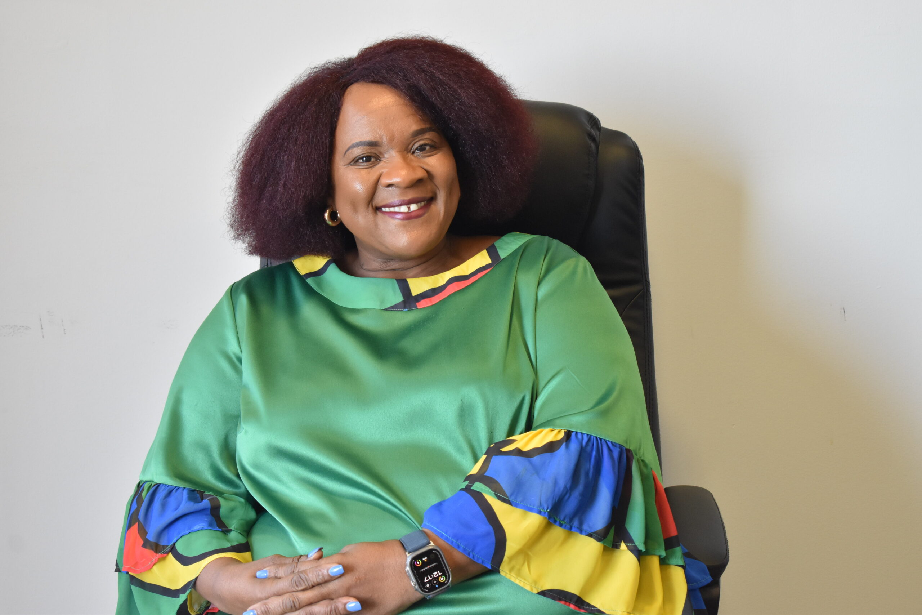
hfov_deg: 24.6
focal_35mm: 82
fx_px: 2113
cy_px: 308
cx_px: 461
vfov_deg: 16.6
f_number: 5.6
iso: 1100
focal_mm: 55
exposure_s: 1/60
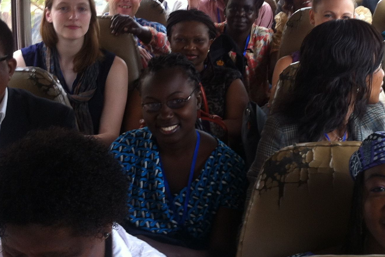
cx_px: 275
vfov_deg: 18.9
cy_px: 103
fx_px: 770
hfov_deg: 27.8
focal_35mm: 72
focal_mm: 3.85
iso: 80
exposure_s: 1/17
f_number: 2.8
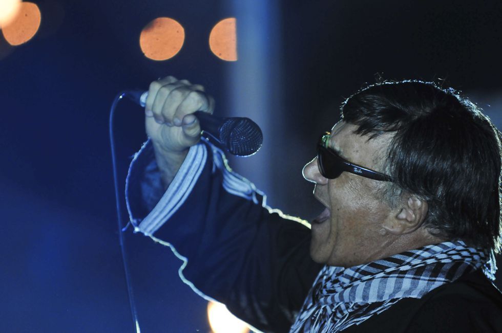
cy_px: 166
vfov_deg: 4.6
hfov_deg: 6.9
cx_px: 251
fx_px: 4178
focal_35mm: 300
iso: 800
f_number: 2.8
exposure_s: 1/500
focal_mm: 200
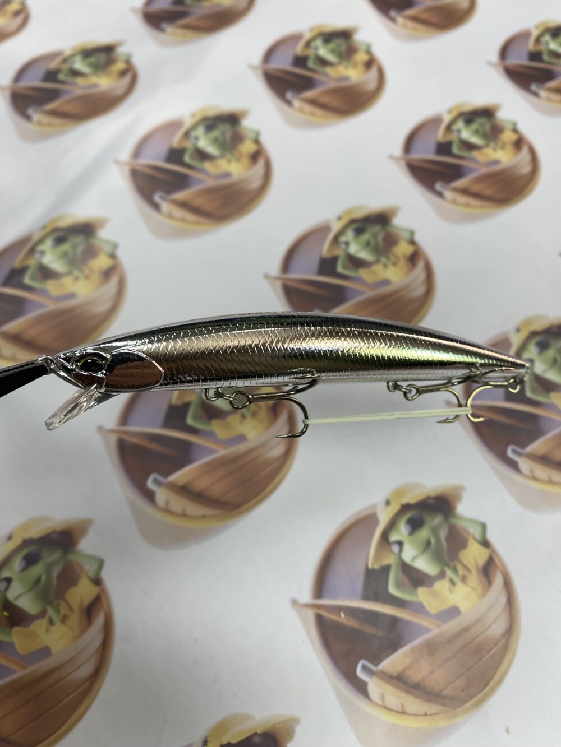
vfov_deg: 67.3
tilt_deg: -62.5
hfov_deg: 53.1
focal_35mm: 26
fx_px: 562
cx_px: 280
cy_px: 374
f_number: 1.8
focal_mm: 4.25
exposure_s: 1/120
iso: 100
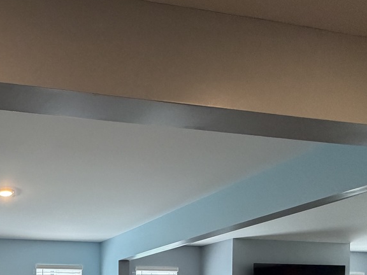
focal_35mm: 35
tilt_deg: -1.1
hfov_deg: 44.0
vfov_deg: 33.3
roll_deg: +1.2
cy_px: 329
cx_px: -9
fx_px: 371
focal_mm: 2.22
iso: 320
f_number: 2.2
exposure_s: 1/120
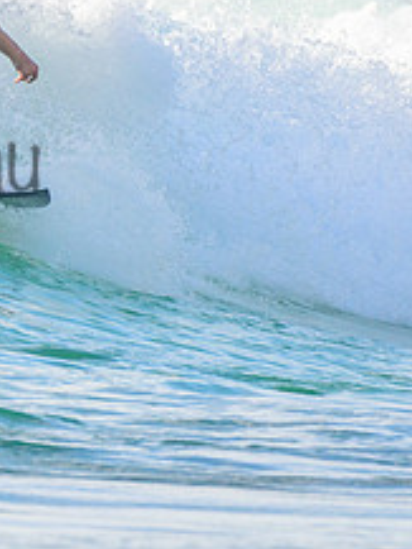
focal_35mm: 1578
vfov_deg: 1.3
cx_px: -159
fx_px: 25017
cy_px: 74
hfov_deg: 0.9
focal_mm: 500
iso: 320
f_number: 5.6
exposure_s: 1/2000
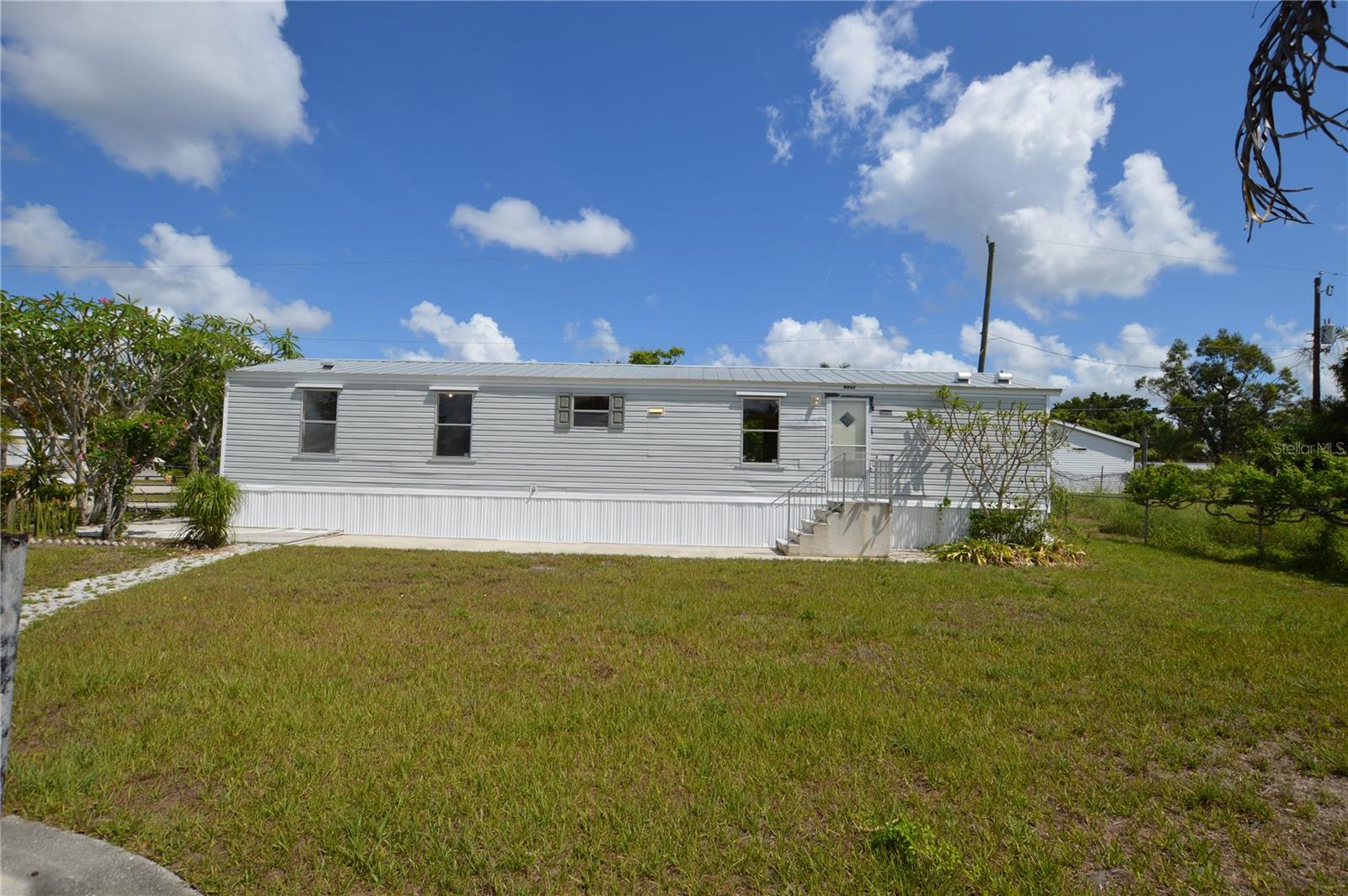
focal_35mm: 15
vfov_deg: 77.2
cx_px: 674
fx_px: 561
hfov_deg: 100.5
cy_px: 448
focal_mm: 10
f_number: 9
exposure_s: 1/320
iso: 100
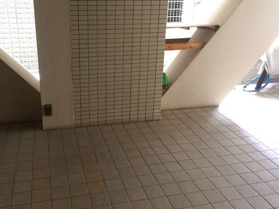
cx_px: 113
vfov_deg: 39.6
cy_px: 89
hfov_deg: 51.1
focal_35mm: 36
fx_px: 290
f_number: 2.2
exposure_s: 1/30
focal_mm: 4.15
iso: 100
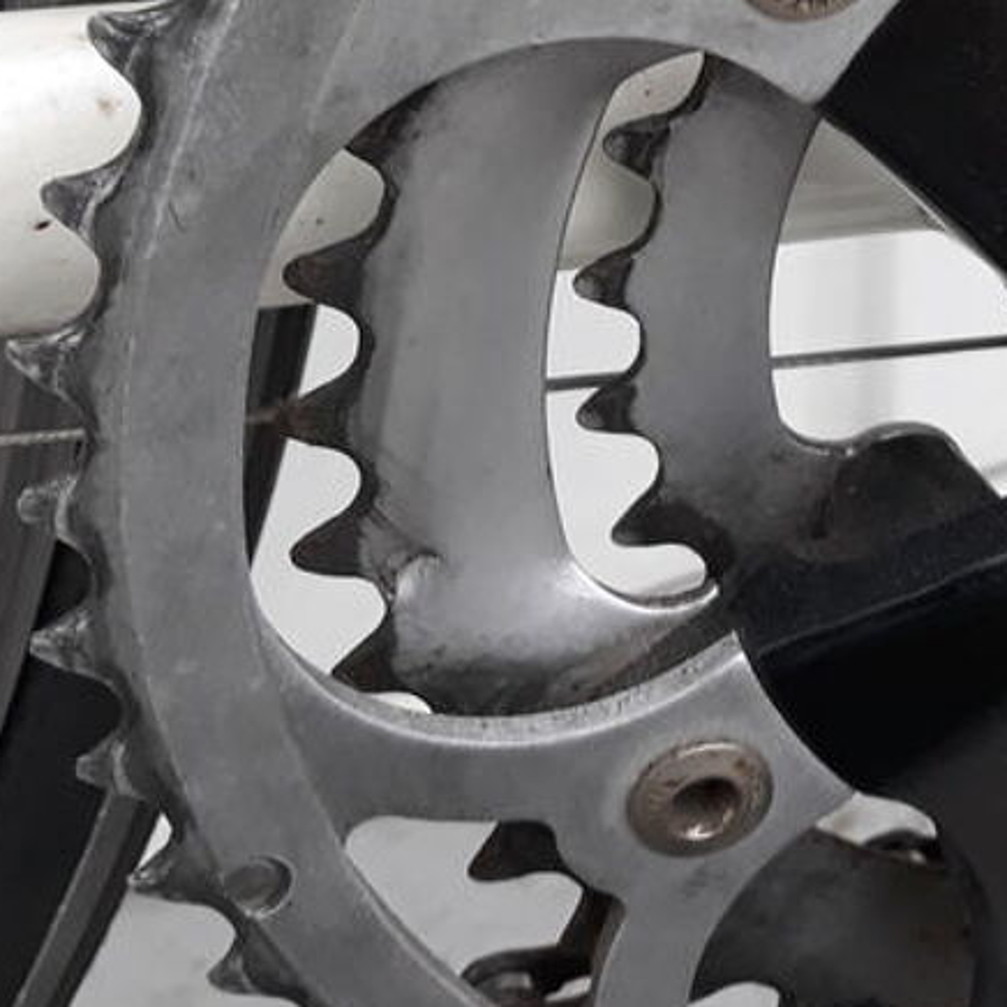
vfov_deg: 21.6
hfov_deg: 23.5
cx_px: 695
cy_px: -271
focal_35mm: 73
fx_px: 2403
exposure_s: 1/50
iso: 64
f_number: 1.7
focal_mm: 3.71
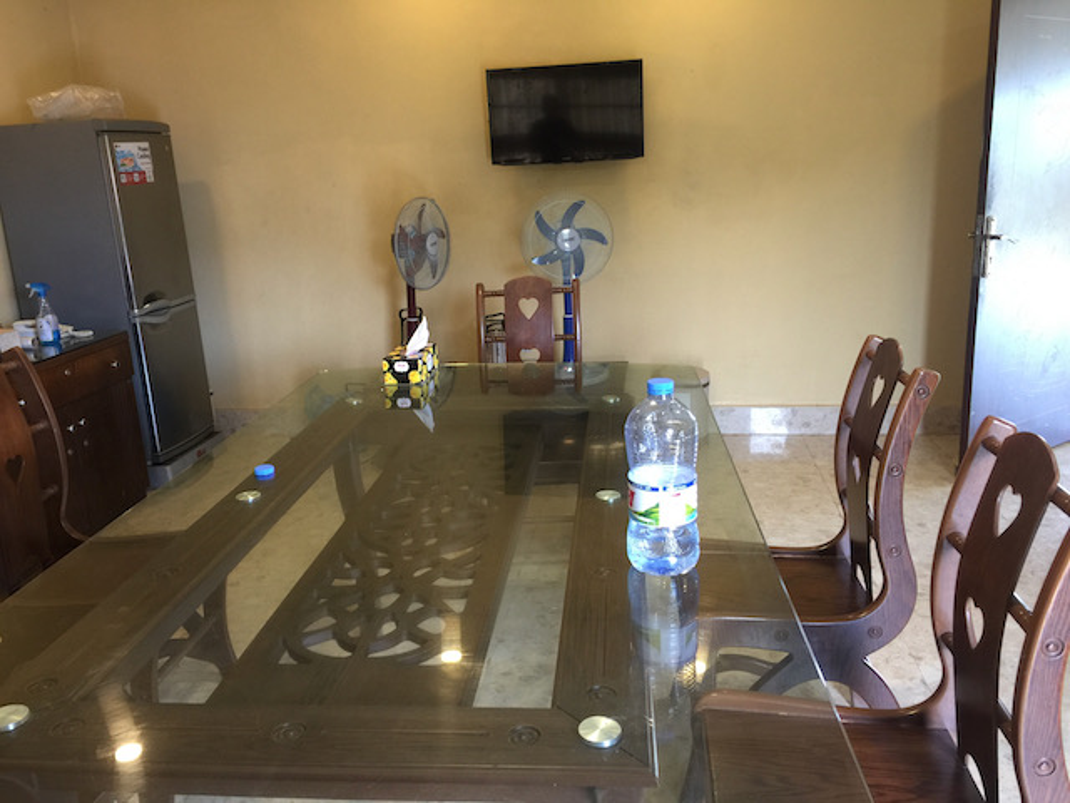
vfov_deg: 48.2
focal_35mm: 29
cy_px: 402
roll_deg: +0.5
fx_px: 896
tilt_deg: -15.1
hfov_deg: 61.7
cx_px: 535
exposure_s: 1/17
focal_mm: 4.15
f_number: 2.2
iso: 64
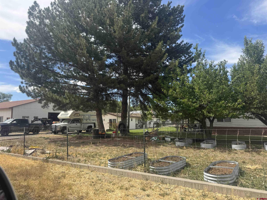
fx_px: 185
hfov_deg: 71.6
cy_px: 100
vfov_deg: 56.8
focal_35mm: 24
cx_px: 134
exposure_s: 1/2506
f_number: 1.78
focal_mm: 6.76
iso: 80
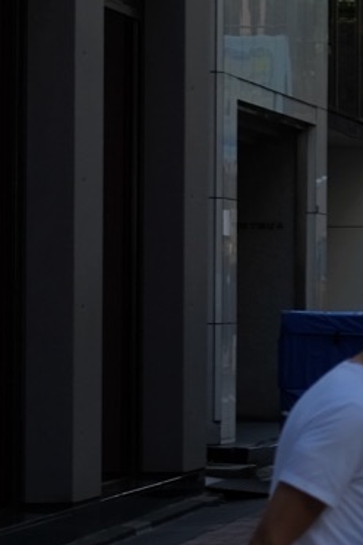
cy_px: 333
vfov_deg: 8.0
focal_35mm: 256
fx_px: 3879
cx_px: 825
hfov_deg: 5.2
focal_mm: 35
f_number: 2.8
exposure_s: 1/2000
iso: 200
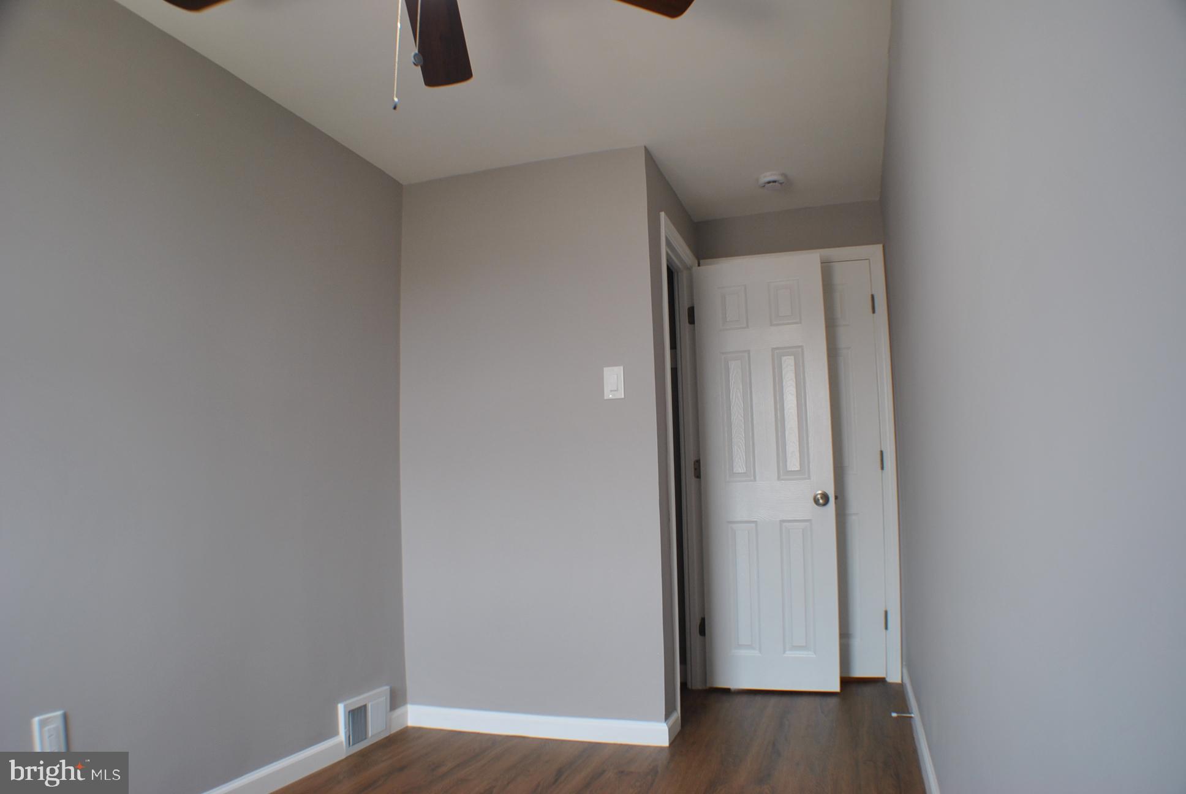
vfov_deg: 43.7
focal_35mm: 30
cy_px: 397
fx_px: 990
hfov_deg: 61.9
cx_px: 593
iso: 200
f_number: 3.8
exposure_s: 1/50
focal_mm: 20
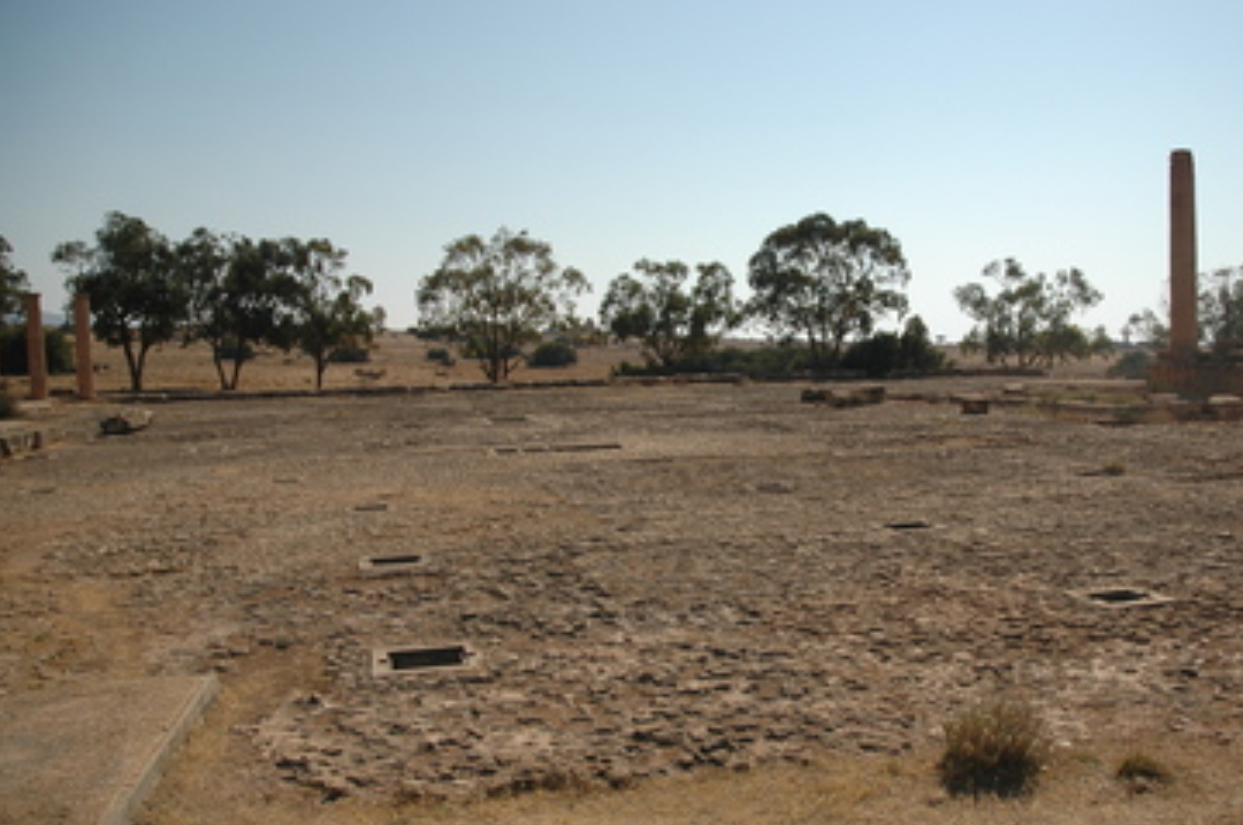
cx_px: 732
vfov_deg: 39.8
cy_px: 442
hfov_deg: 56.9
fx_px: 1138
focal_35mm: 33
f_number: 4
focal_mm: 18
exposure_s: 1/3200
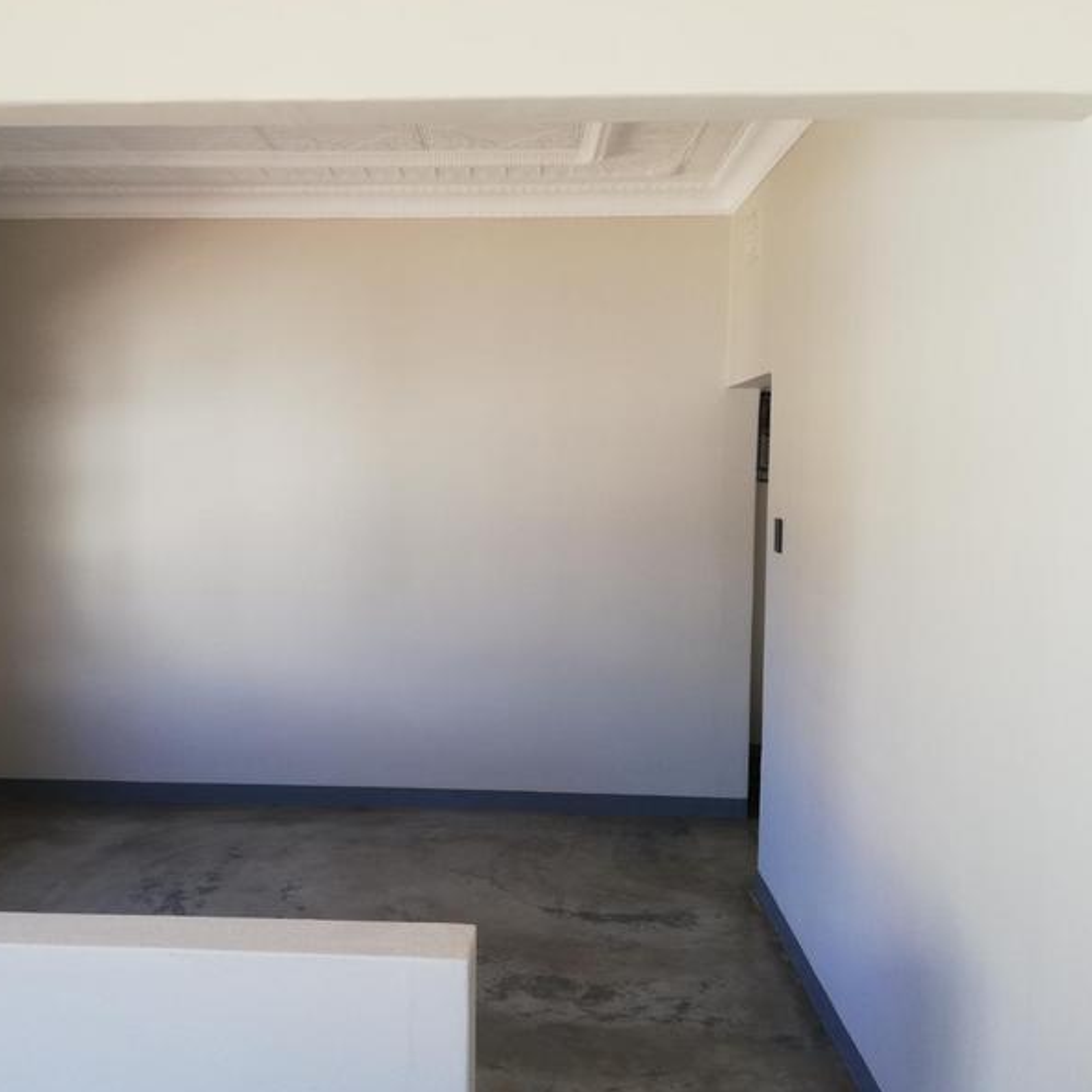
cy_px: 543
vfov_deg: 52.5
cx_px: 449
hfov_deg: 52.3
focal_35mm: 31
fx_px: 1106
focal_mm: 3.81
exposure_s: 1/50
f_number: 2.2
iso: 80
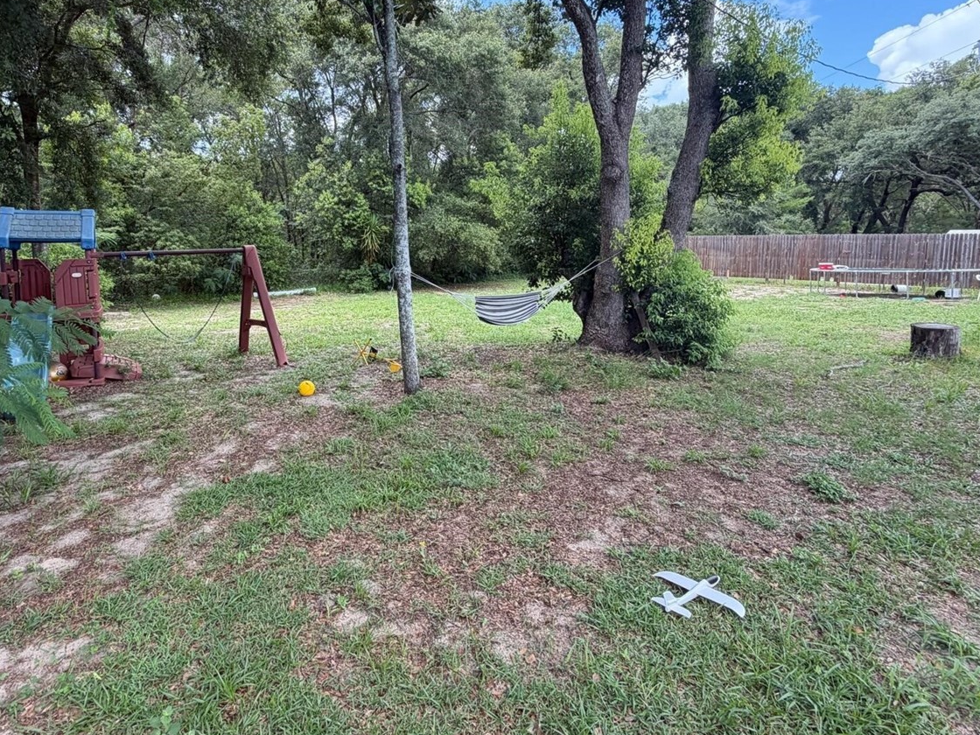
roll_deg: -1.6
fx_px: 566
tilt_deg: -1.7
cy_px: 288
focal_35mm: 20
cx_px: 391
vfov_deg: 65.2
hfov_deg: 80.8
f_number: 2.2
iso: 40
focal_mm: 2.22
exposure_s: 1/186
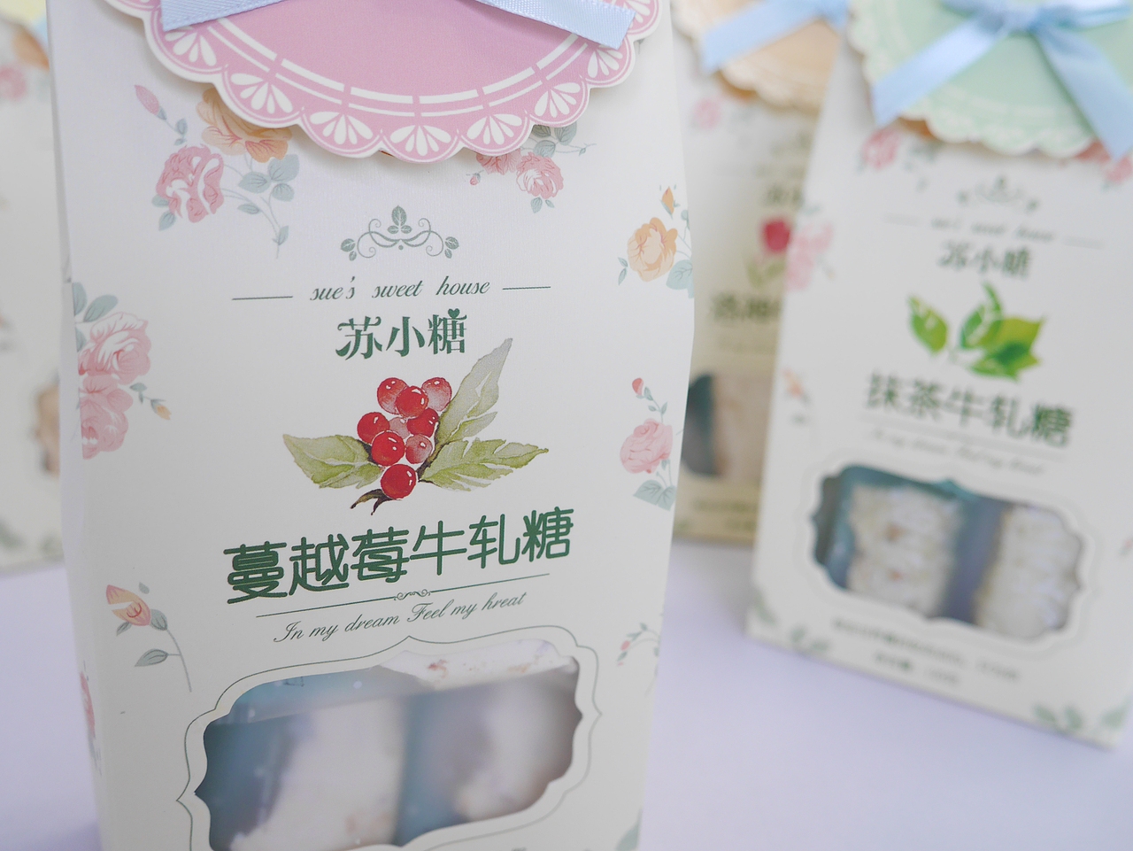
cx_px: 566
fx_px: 1179
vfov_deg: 39.7
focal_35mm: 36
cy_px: 426
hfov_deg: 51.3
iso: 500
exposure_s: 1/60
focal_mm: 18
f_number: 4
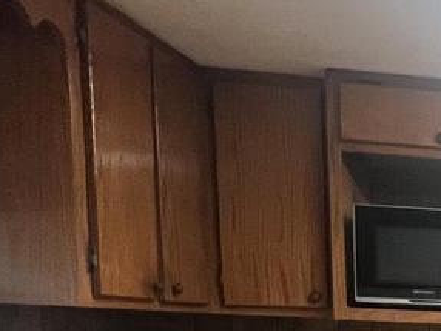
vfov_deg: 21.4
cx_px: 767
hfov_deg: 21.7
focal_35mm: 62
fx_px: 791
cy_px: 431
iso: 400
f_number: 1.8
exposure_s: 1/60
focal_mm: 1.57
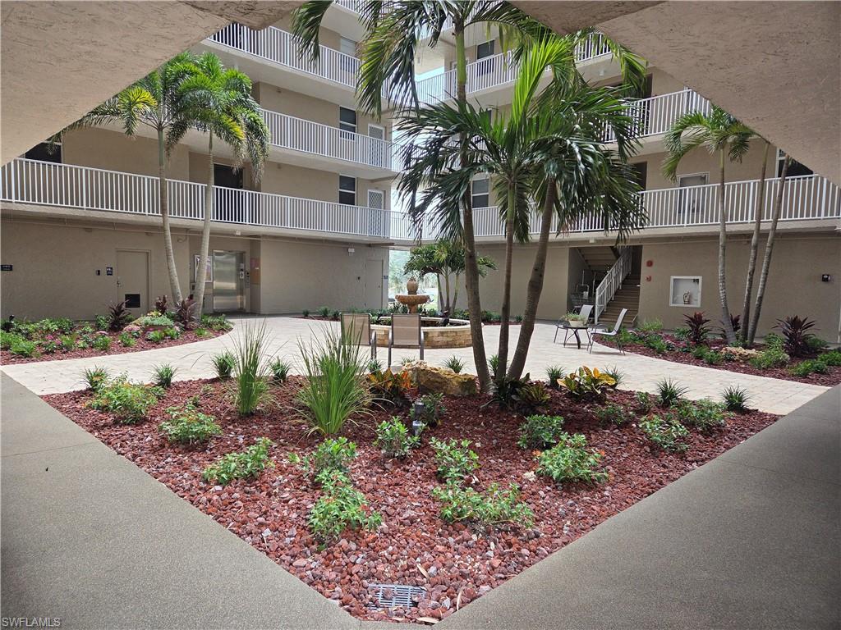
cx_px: 420
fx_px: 559
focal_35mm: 23
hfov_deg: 73.9
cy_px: 315
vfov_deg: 58.9
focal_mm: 5.4
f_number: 1.8
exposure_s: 1/180
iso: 32
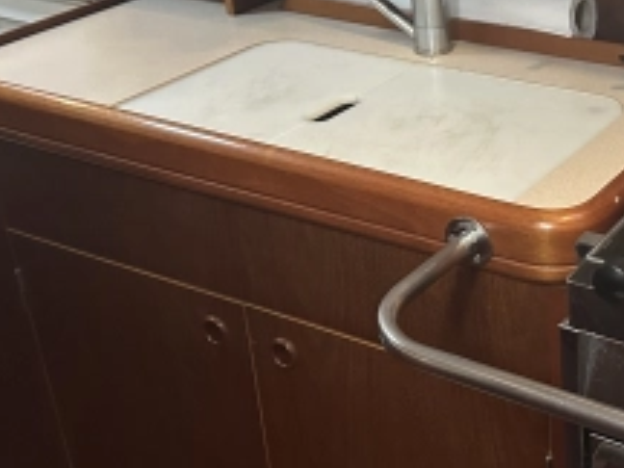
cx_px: 549
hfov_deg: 30.4
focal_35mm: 61
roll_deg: +1.4
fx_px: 1100
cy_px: 186
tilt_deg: -26.2
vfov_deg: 24.0
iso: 1000
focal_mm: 6.86
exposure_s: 1/45
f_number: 1.78
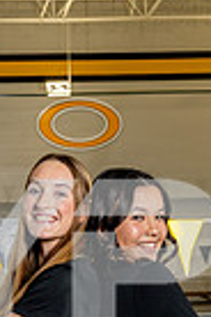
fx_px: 1090
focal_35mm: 124
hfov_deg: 11.0
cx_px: 50
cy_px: 413
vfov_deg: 15.7
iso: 500
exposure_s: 1/200
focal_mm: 38
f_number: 7.1
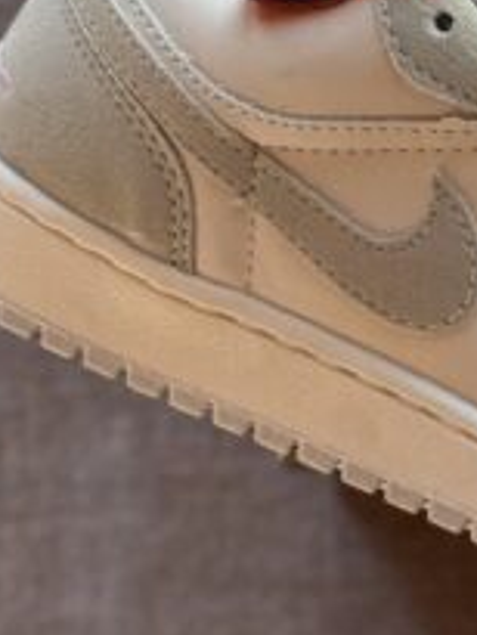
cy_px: 201
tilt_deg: -83.7
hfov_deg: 7.7
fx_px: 3432
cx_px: 846
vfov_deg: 10.6
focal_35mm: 187
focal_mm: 6.76
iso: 100
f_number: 1.78
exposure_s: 1/116
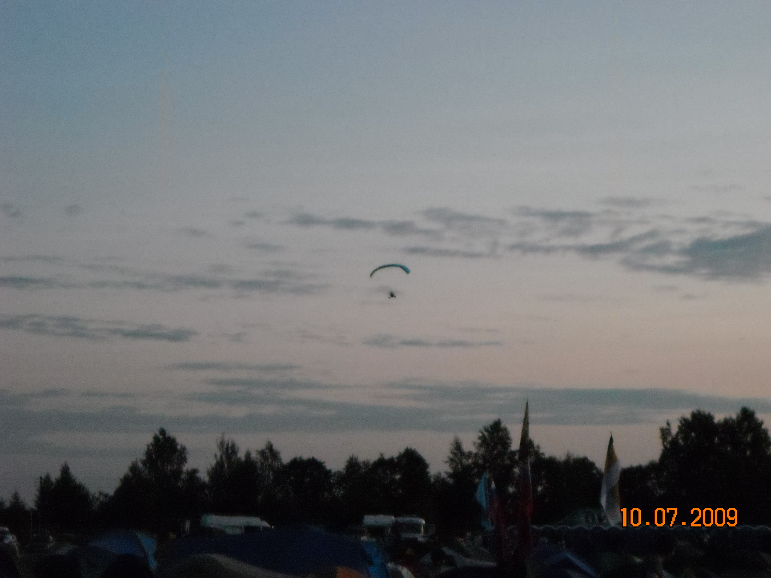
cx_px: 386
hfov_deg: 18.7
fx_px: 2339
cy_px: 289
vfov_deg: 14.1
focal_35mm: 105
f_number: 4.7
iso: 800
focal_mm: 17.1
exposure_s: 1/141
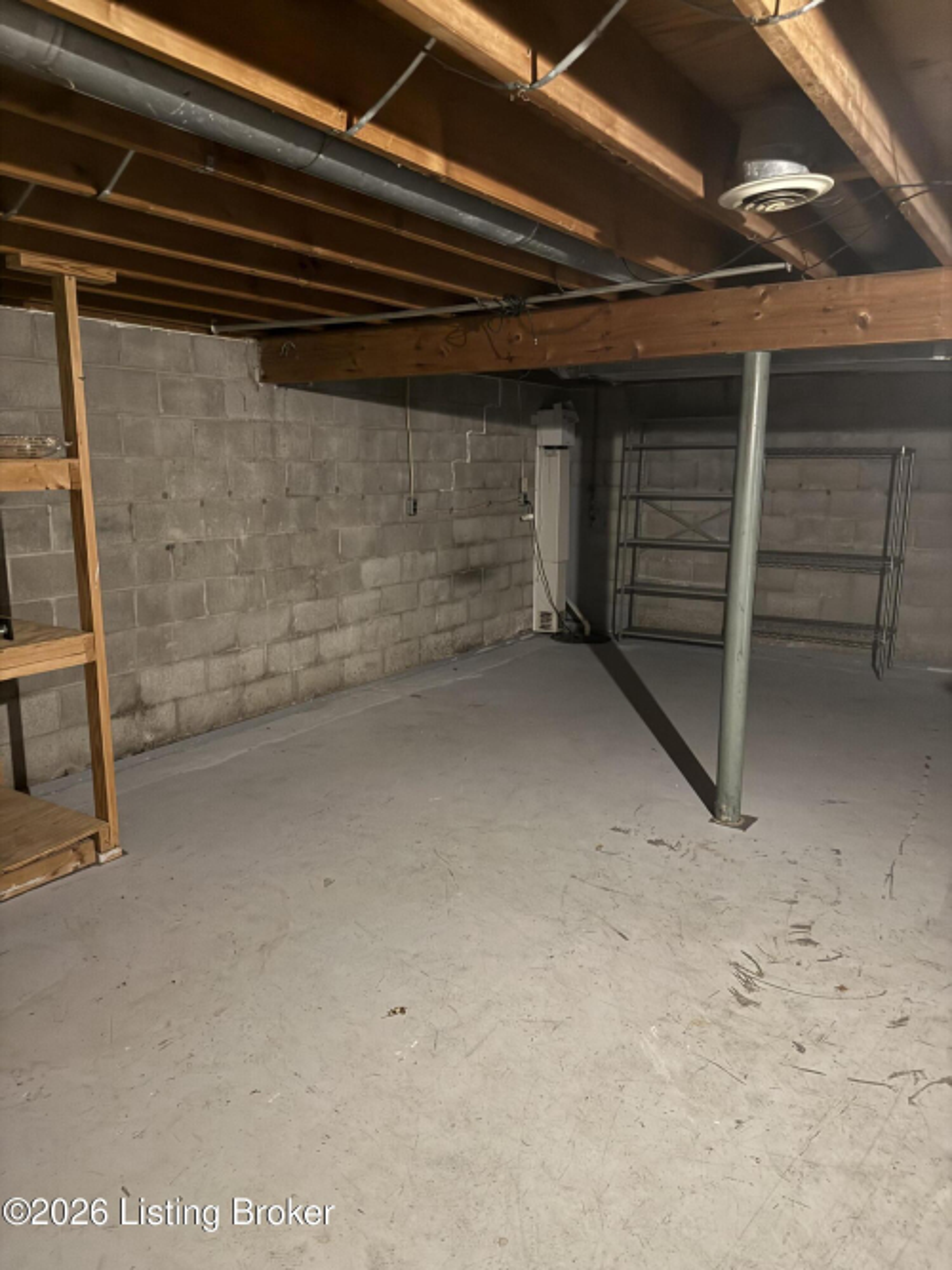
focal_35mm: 24
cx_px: 476
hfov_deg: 56.8
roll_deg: -1.0
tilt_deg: -12.5
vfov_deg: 71.6
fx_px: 880
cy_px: 635
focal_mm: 6.76
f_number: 1.78
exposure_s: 1/15
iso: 1000
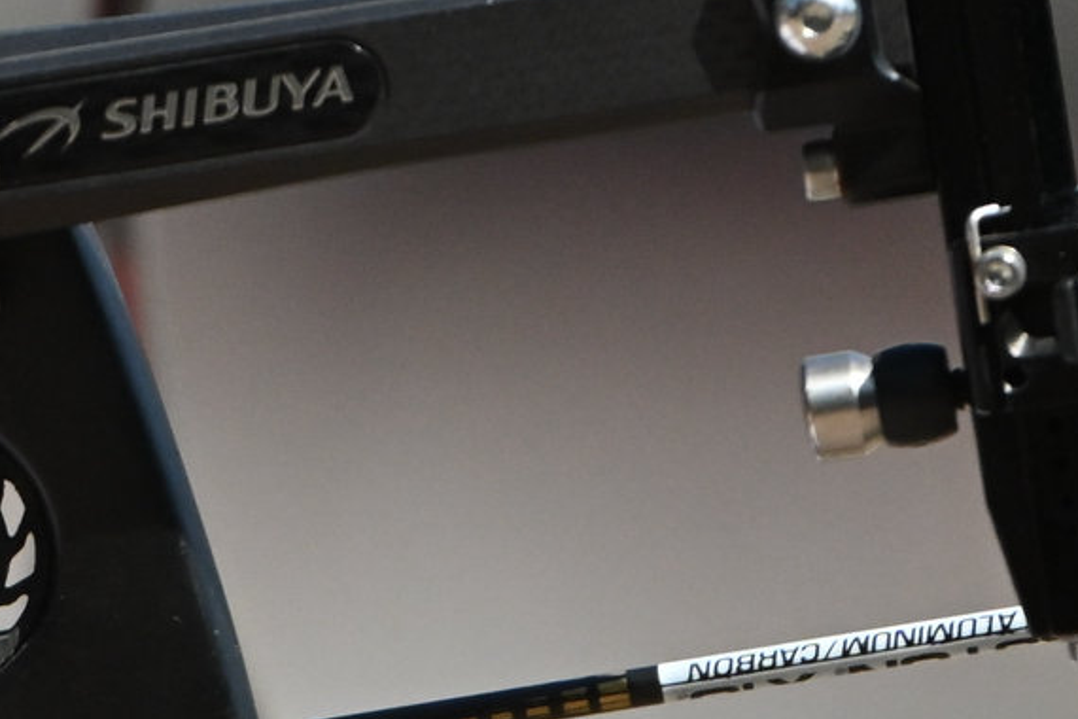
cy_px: 771
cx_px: -726
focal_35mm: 2104
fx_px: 62998
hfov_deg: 1.0
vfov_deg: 0.7
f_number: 6.3
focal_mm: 600
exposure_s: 1/4000
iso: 1250
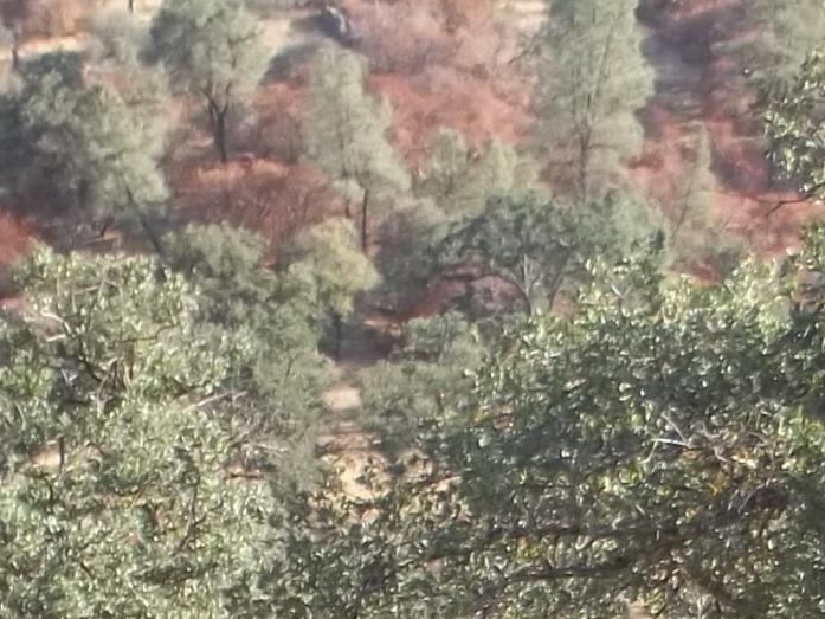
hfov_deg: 13.9
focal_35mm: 142
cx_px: 508
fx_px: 3385
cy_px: 1217
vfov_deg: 9.8
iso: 64
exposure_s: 1/160
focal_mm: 5.9
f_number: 3.3
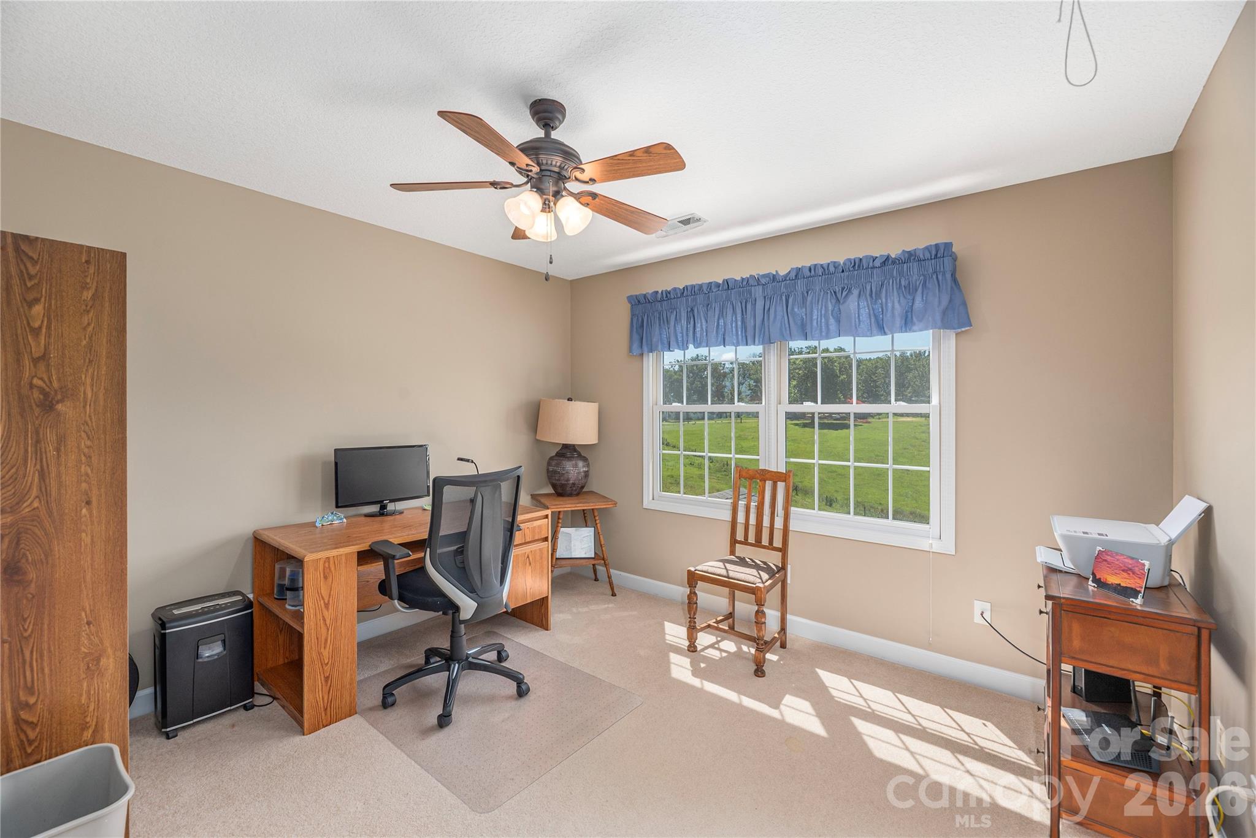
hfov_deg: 104.2
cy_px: 419
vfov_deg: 81.3
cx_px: 628
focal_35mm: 14
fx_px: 489
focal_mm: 14
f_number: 8
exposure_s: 1/160
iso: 320
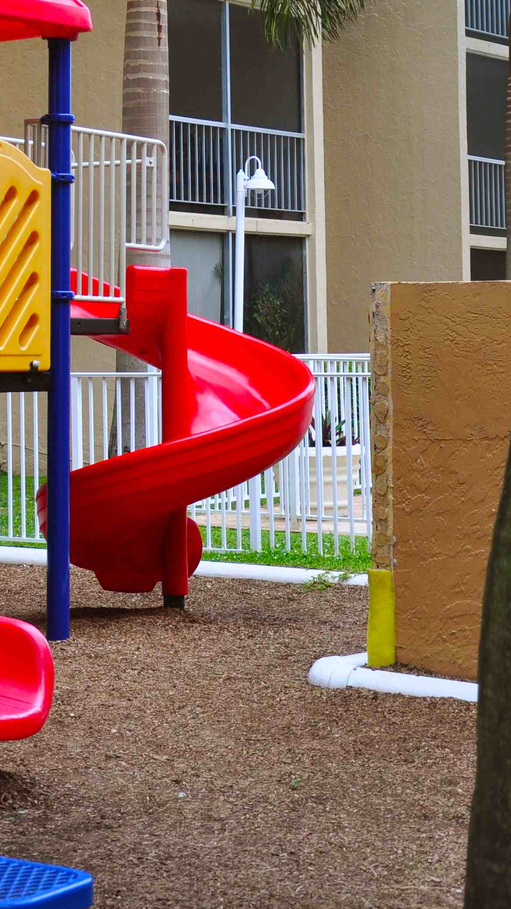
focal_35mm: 91
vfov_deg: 23.1
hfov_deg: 12.9
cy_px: 179
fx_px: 2192
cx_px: -113
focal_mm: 28
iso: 280
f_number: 4
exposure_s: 1/400
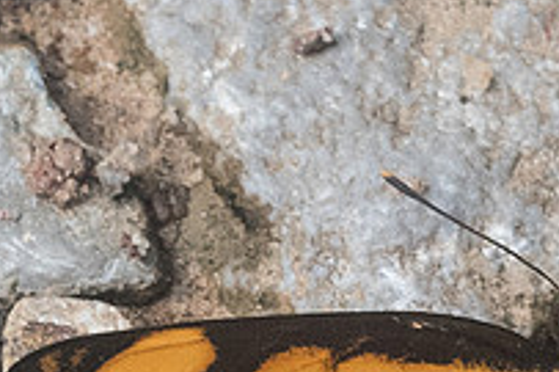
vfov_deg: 0.7
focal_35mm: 1848
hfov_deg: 1.1
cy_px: 559
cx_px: 772
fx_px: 28671
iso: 1000
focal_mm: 150
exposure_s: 1/250
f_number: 10
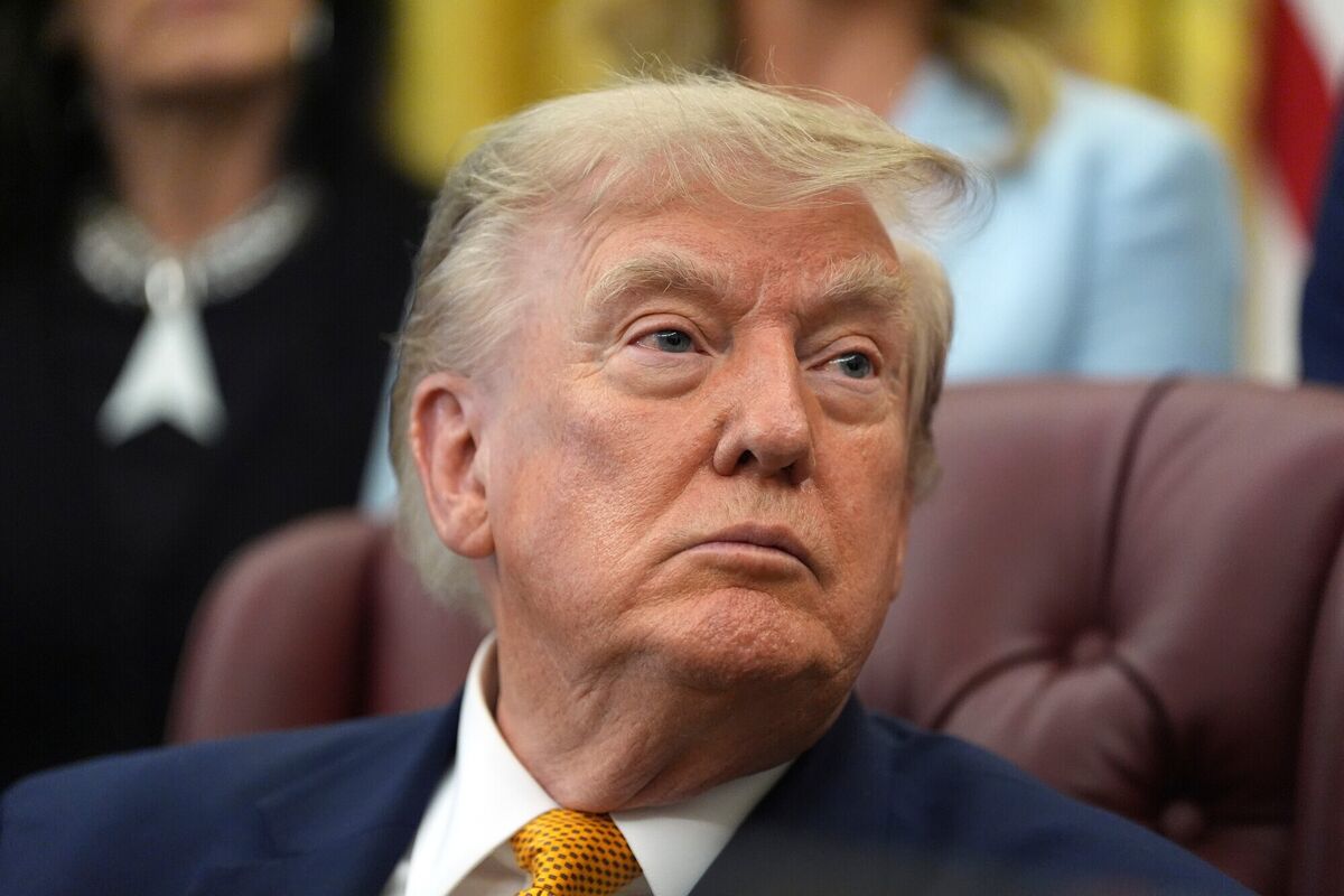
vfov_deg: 6.9
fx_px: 7466
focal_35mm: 200
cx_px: 672
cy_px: 448
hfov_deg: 10.3
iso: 4000
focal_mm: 200
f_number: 2.8
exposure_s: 1/500
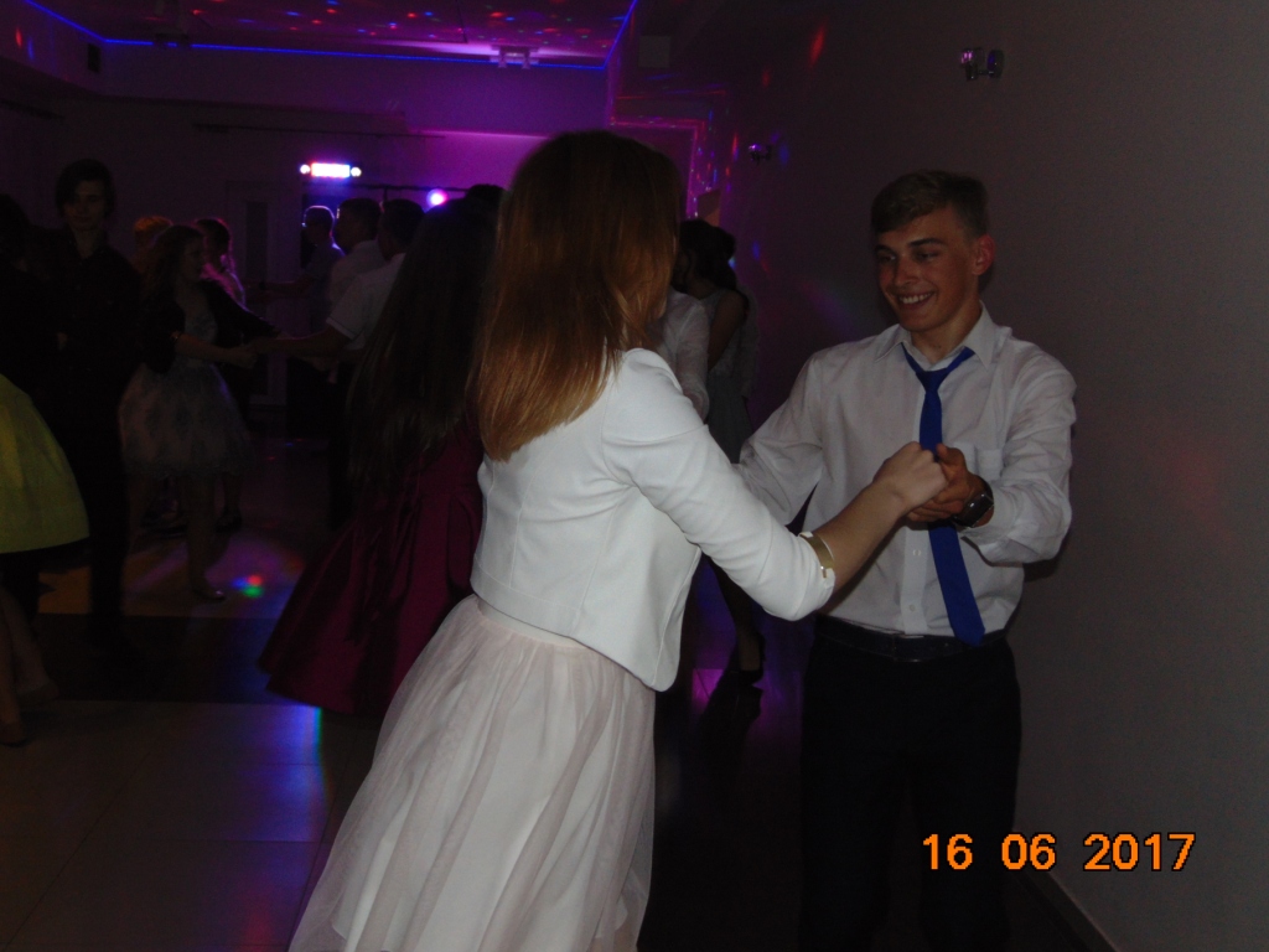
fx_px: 1540
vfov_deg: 34.3
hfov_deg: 44.8
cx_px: 634
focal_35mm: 42
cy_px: 476
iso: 200
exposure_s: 1/60
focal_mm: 7.6
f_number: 3.3
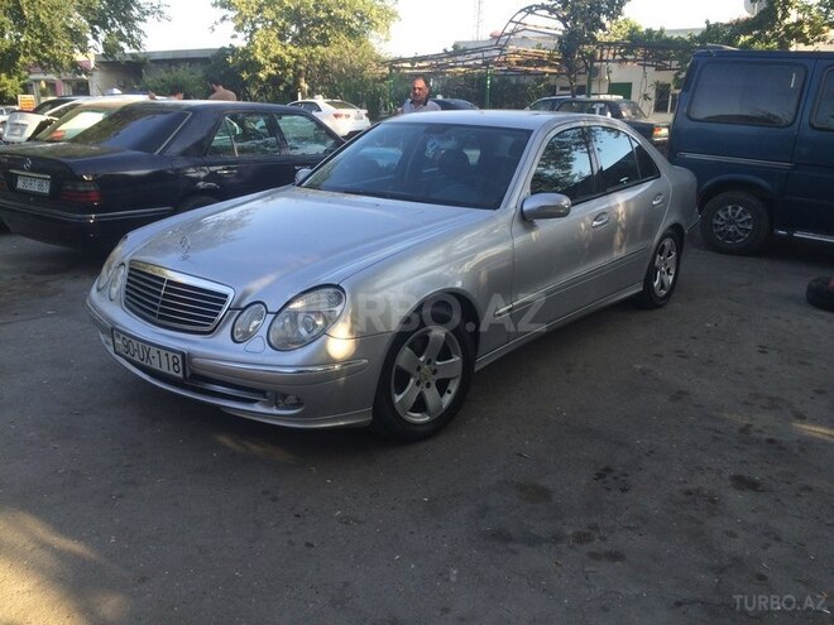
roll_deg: -0.9
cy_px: 312
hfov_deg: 61.7
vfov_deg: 48.2
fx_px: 699
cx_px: 417
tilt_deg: -17.0
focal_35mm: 29
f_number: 2.2
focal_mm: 4.15
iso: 32
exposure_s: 1/339
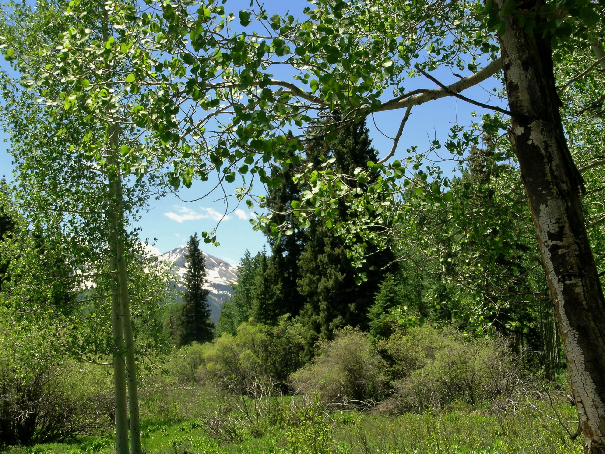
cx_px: 302
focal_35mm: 50
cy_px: 227
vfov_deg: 29.1
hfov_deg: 38.2
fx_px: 874
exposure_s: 1/164
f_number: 6.8
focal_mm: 10.3
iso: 50
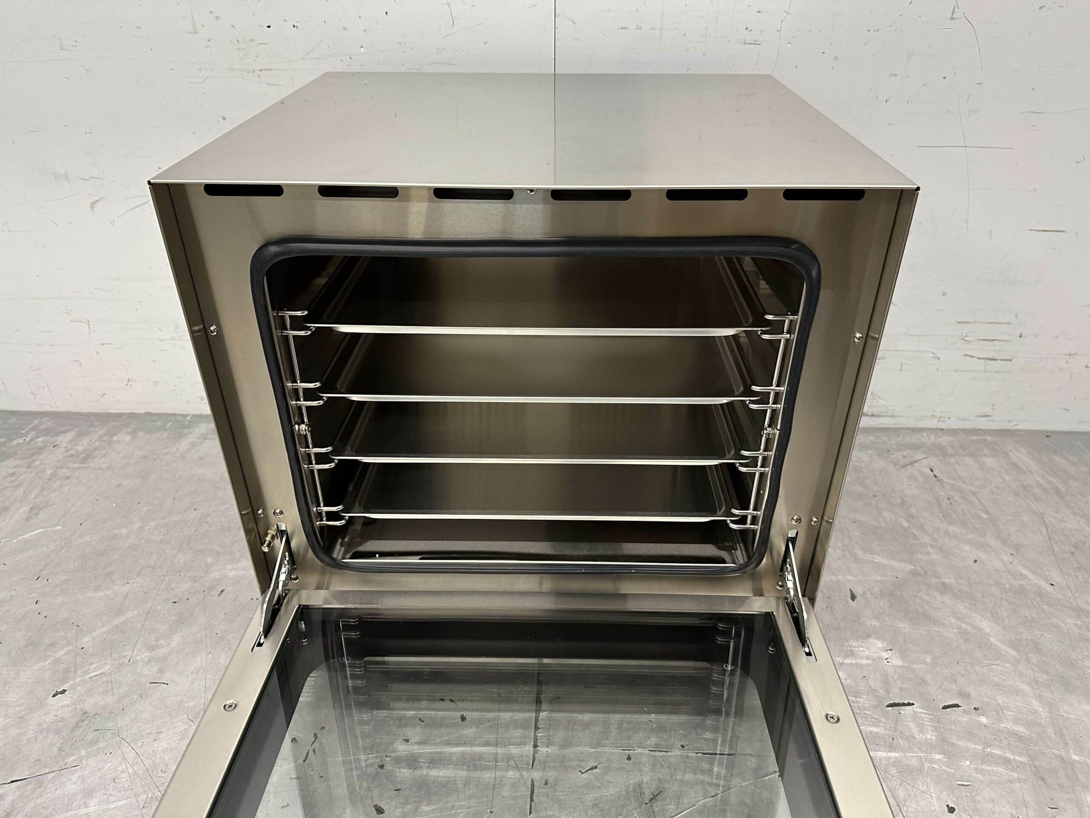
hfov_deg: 71.6
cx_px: 545
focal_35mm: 24
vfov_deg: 56.8
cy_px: 409
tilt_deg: -32.0
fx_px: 756
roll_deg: -0.4
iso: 320
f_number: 1.78
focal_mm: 6.86
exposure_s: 1/50
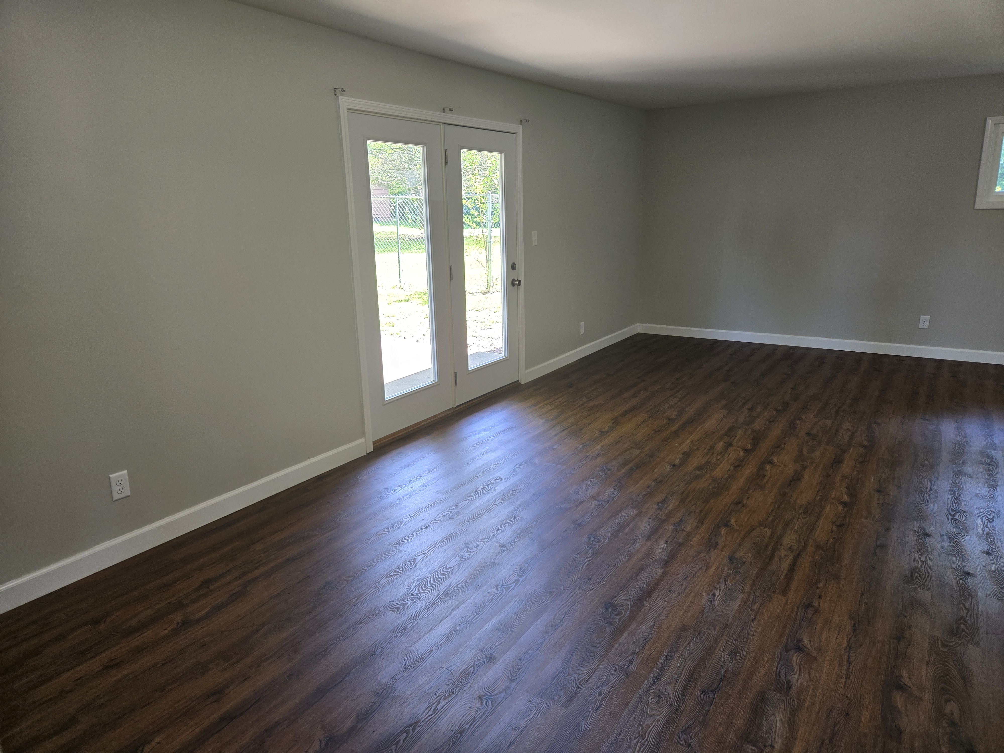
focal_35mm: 23
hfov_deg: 73.9
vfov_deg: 58.9
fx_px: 667
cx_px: 502
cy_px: 376
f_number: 1.8
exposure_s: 1/60
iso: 64
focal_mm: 5.4
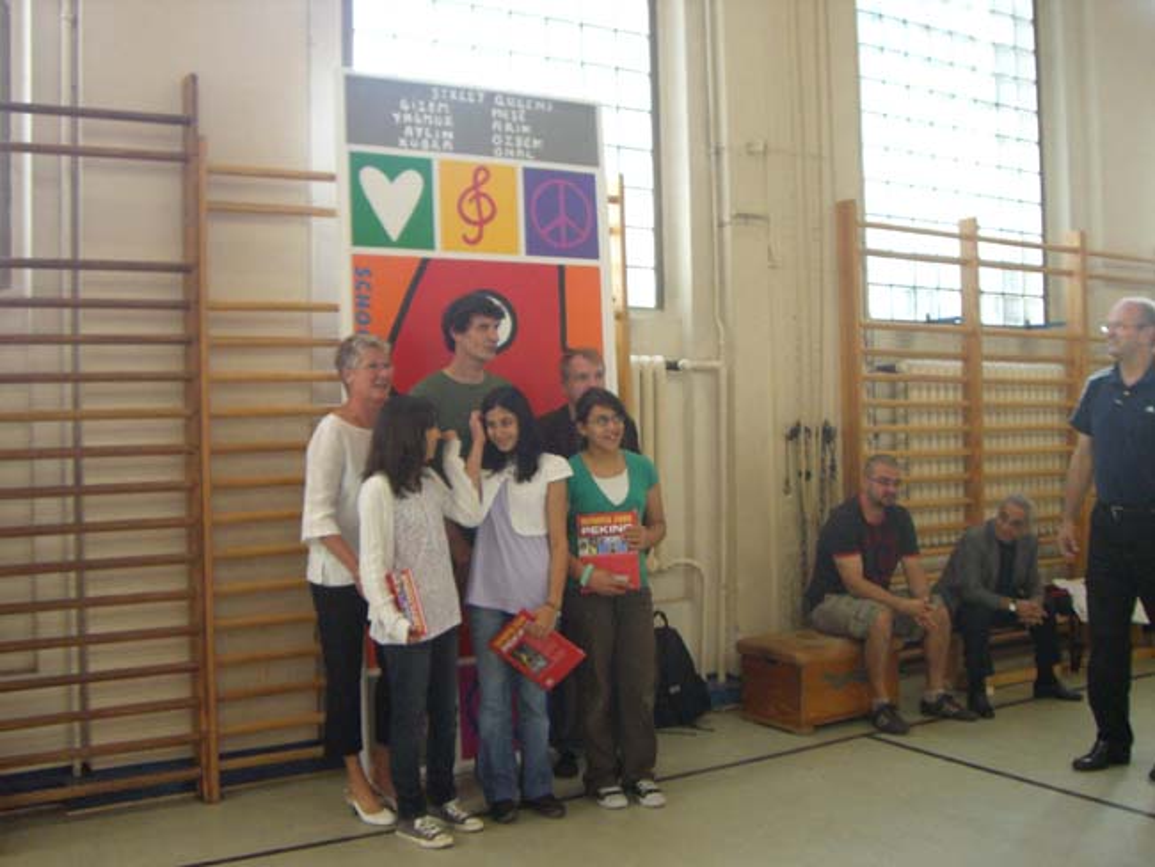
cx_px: 578
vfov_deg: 37.7
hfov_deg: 49.0
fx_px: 1268
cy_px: 434
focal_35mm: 38
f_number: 2.7
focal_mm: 6.2
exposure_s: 1/50
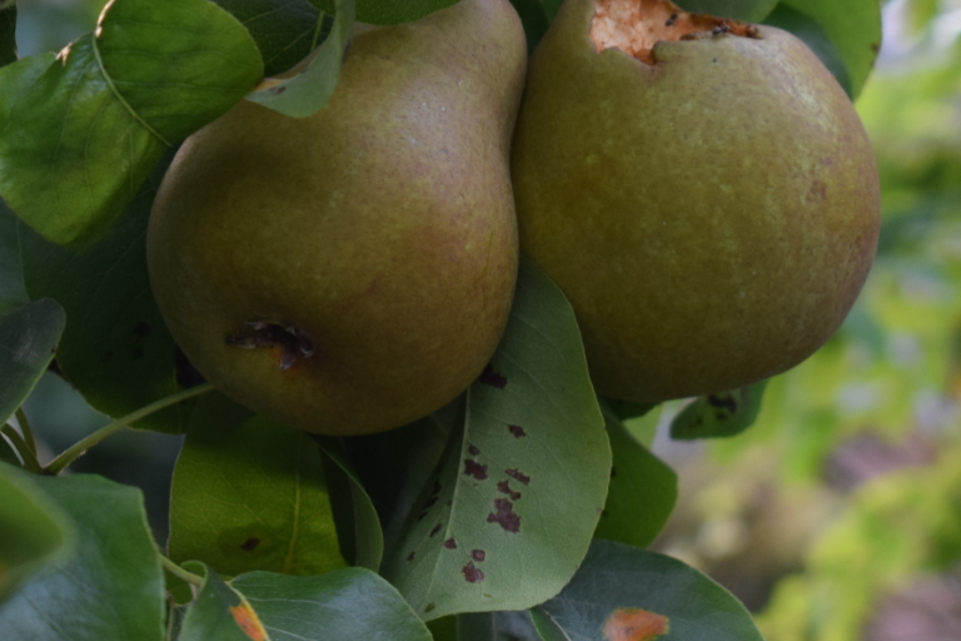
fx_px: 4646
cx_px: 633
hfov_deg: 11.8
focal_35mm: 174
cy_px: 69
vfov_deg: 7.9
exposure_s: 1/100
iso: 400
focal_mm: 55
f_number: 5.6
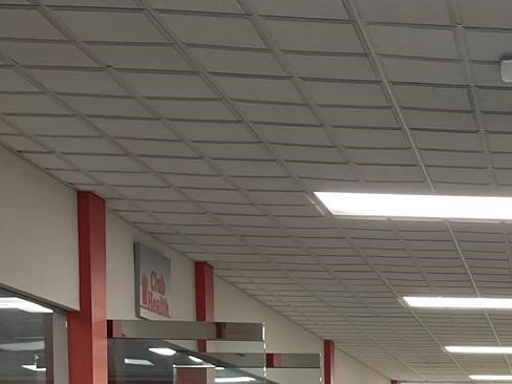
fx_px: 1213
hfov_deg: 20.3
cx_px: 780
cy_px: 486
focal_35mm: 82
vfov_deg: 17.0
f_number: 1.6
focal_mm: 5.1
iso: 125
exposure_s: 1/120
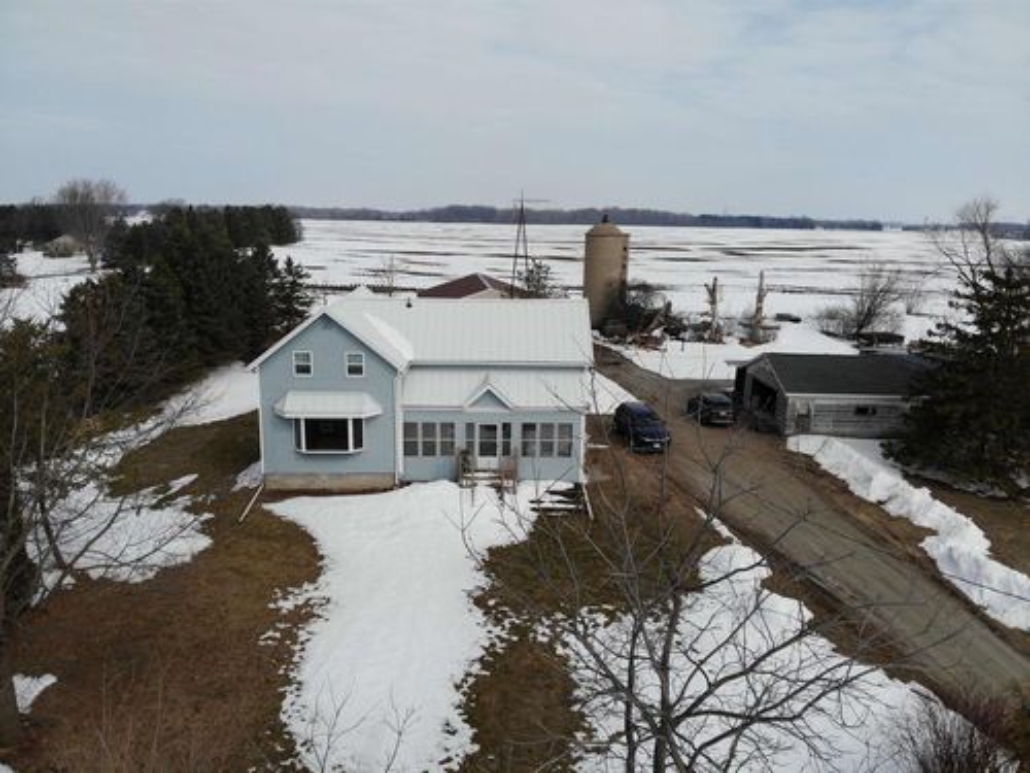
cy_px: 386
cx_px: 515
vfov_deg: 56.8
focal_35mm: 24
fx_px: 714
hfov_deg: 71.6
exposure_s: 1/2209
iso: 100
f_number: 2.8
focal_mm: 4.5
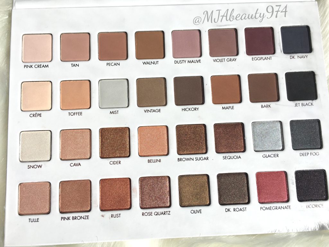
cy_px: 124
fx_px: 276
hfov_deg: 61.7
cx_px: 164
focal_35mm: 29
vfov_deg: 48.2
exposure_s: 1/3497
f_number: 2.2
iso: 25
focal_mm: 4.15
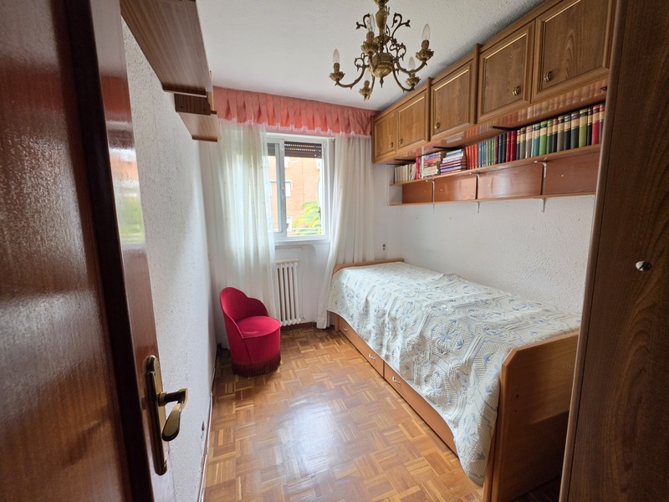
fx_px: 251
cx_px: 334
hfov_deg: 106.2
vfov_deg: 89.9
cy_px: 251
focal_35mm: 13
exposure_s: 1/50
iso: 250
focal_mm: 2.2
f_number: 1.9
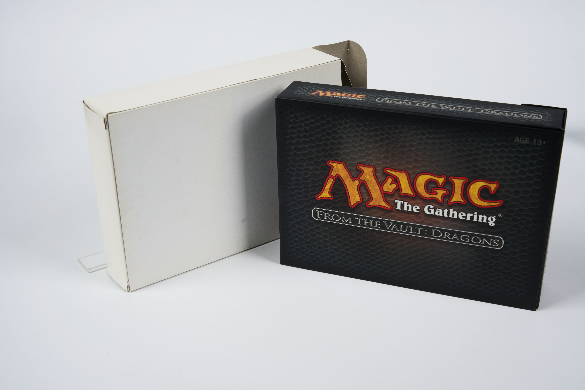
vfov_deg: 28.3
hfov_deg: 41.4
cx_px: 292
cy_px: 195
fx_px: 773
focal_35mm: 48
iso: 800
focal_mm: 47.6
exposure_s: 1/50
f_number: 13
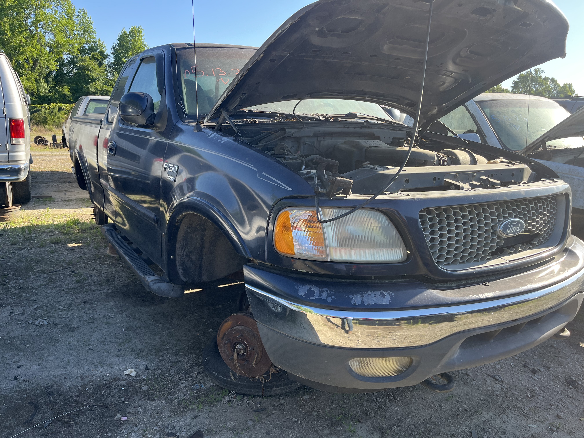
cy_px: 219
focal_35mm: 26
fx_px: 439
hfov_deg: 67.3
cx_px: 292
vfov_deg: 53.1
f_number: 1.6
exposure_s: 1/649
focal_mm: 5.1
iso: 50
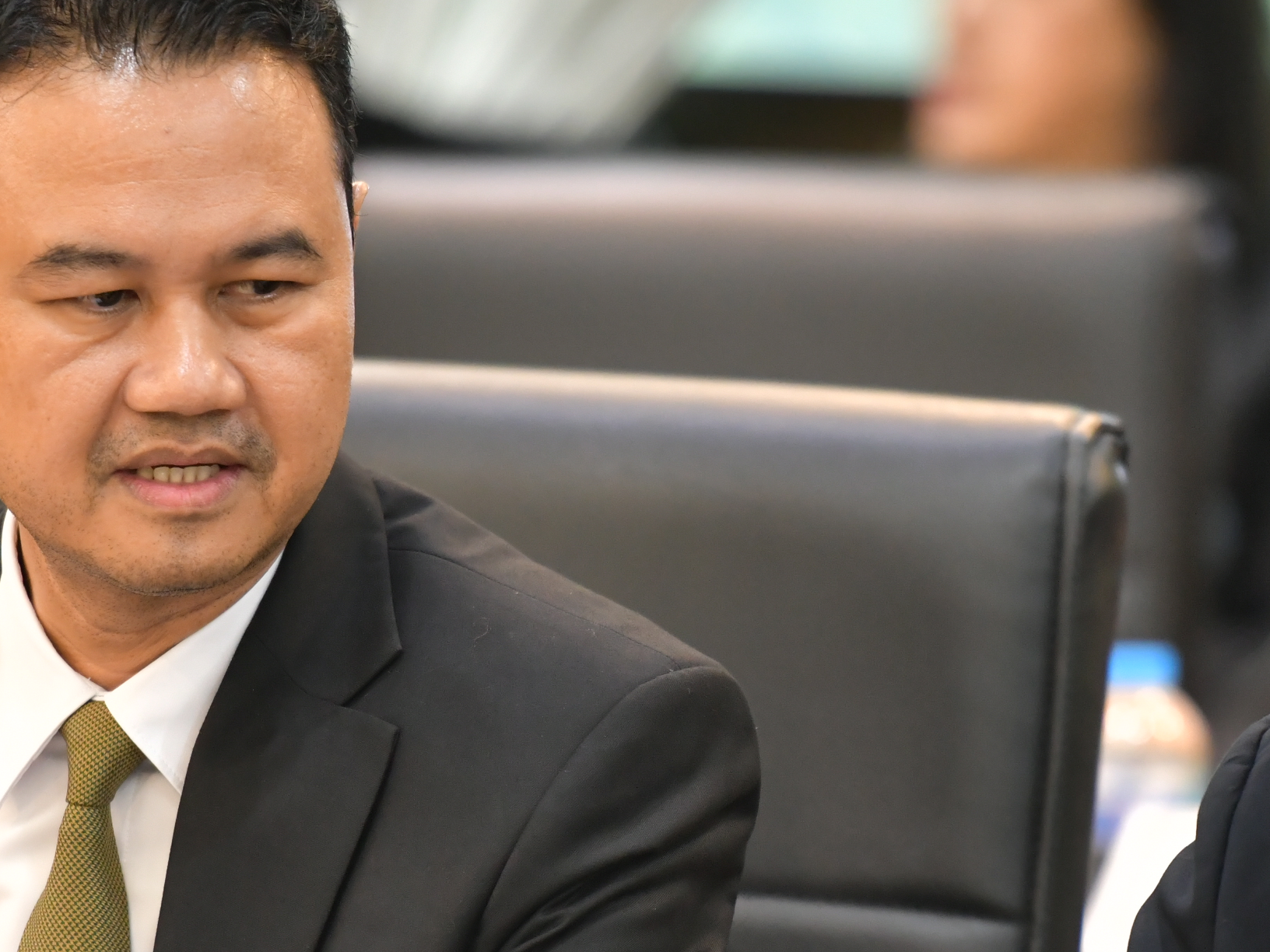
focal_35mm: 462
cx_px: 816
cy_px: 611
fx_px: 16950
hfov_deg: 4.3
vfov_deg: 3.2
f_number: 2.8
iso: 1600
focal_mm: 190
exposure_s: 1/125
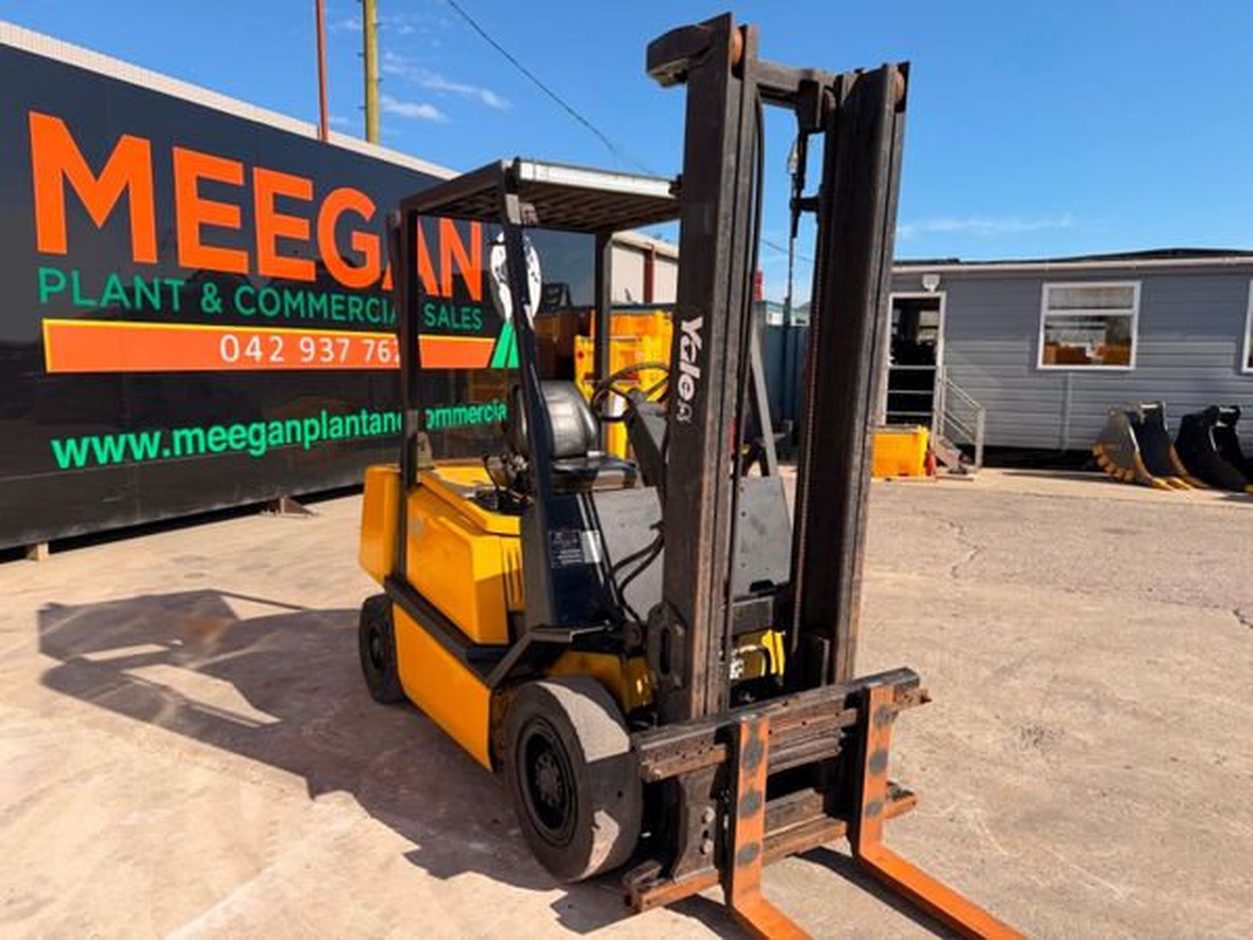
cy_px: 470
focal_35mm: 24
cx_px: 626
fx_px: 869
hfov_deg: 71.6
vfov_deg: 56.8
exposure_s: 1/3584
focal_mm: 6.76
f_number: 1.78
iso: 80
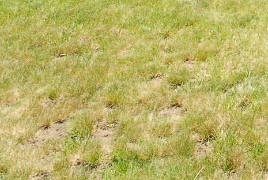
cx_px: 512
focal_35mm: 66
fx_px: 492
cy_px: -164
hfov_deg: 19.7
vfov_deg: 16.5
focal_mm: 10
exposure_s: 1/60
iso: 200
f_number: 10
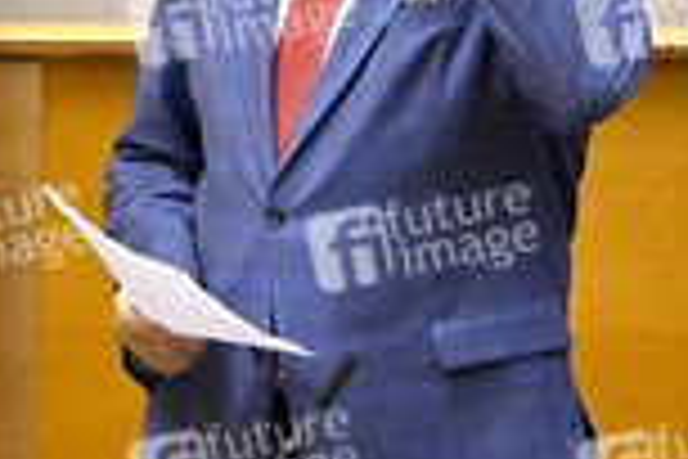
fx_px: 33690
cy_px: 126
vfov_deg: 0.8
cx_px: -146
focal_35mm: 1763
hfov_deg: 1.2
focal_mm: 600
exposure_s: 1/500
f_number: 6.3
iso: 4000
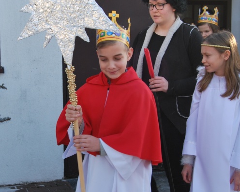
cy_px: 105
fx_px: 455
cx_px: 70
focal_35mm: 64
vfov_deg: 23.8
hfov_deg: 29.2
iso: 140
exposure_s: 1/125
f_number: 5.6
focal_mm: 22
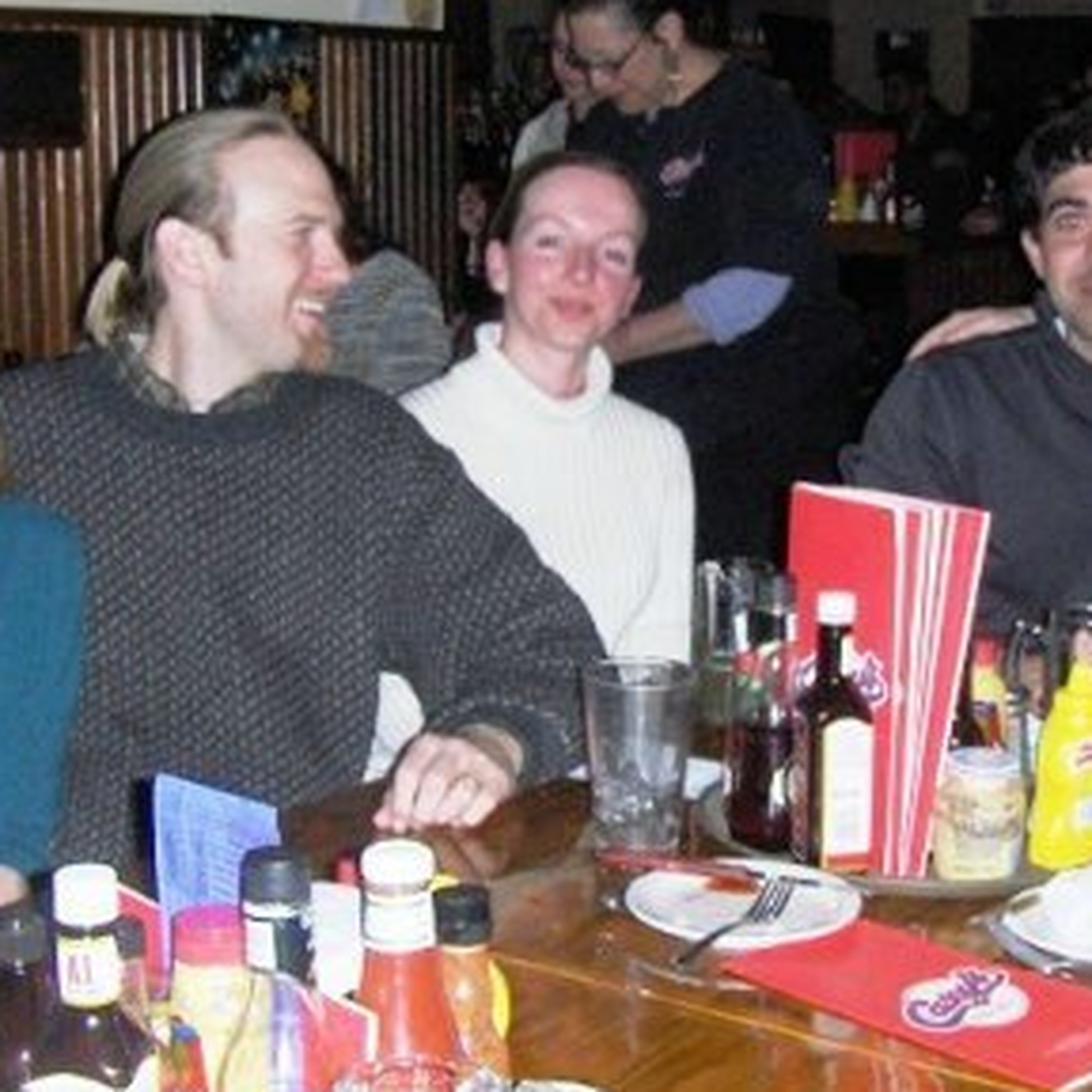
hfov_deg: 27.2
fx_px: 2248
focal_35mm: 63
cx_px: 664
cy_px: 550
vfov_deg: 27.3
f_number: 3.5
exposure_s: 1/60
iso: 100
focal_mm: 6.5
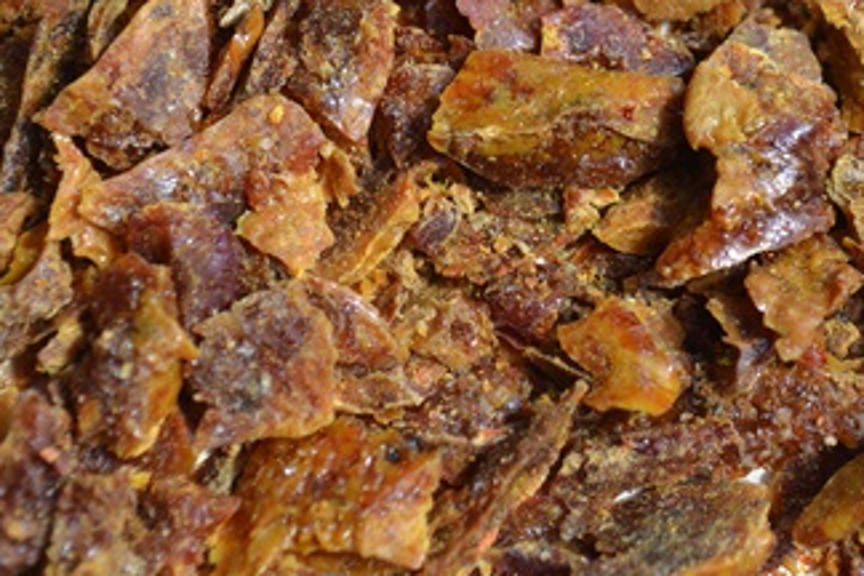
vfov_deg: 10.3
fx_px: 3168
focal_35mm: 132
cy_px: 72
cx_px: 680
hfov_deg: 15.4
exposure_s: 1/160
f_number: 8
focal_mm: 38
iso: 100
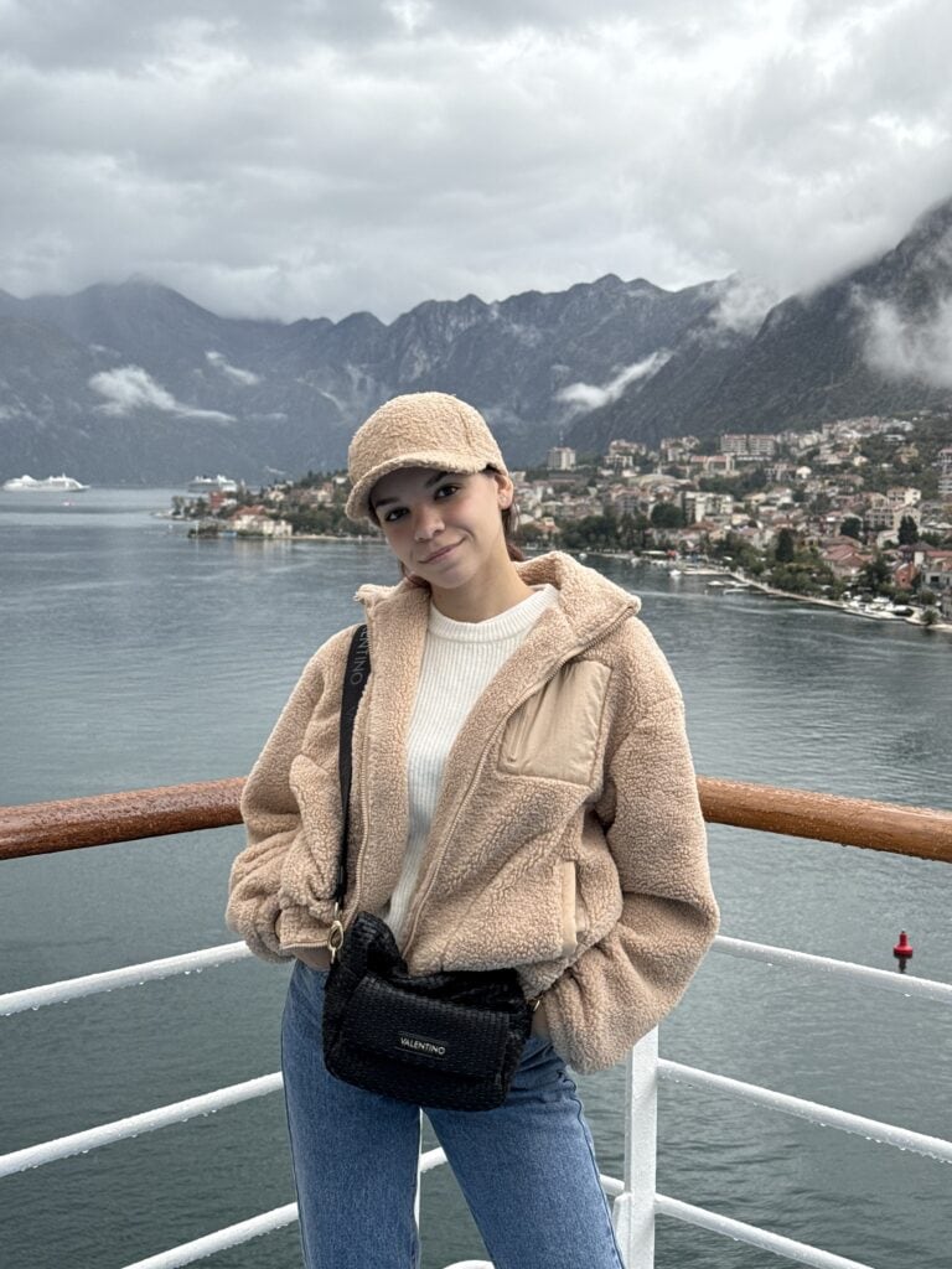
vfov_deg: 39.7
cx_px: 476
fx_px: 1760
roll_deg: -1.3
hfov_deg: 30.3
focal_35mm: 48
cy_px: 634
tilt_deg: -5.5
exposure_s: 1/740
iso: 64
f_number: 1.78
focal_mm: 6.76
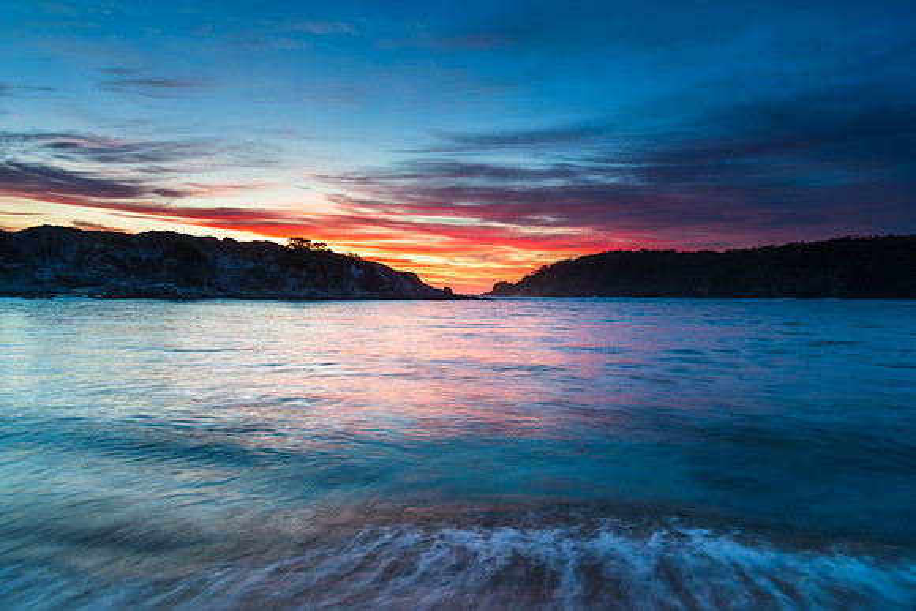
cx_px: 458
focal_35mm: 24
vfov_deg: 53.2
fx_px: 611
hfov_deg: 73.7
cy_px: 306
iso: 160
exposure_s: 1
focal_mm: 24
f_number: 7.1
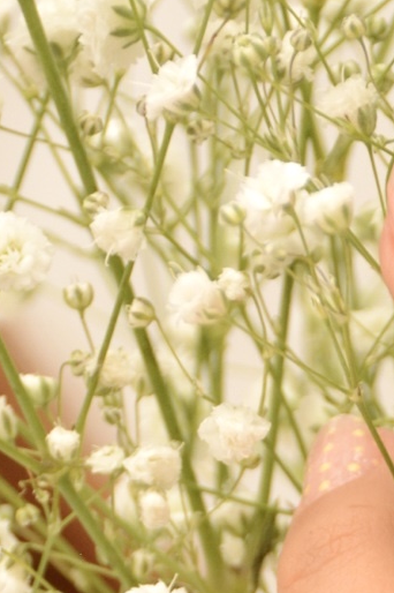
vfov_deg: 6.3
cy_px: 1069
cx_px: 596
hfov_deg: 4.2
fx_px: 5309
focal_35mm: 323
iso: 500
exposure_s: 1/160
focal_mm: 48
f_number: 6.3
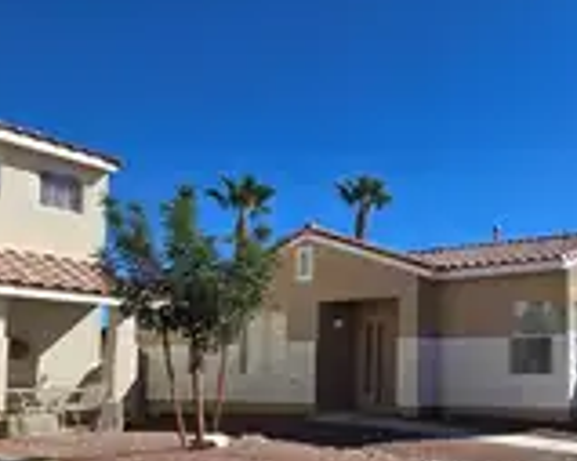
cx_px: 523
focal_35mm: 32
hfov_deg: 49.4
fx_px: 546
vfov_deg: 44.4
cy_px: 338
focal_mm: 2.2
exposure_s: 1/2929
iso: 50
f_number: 2.2
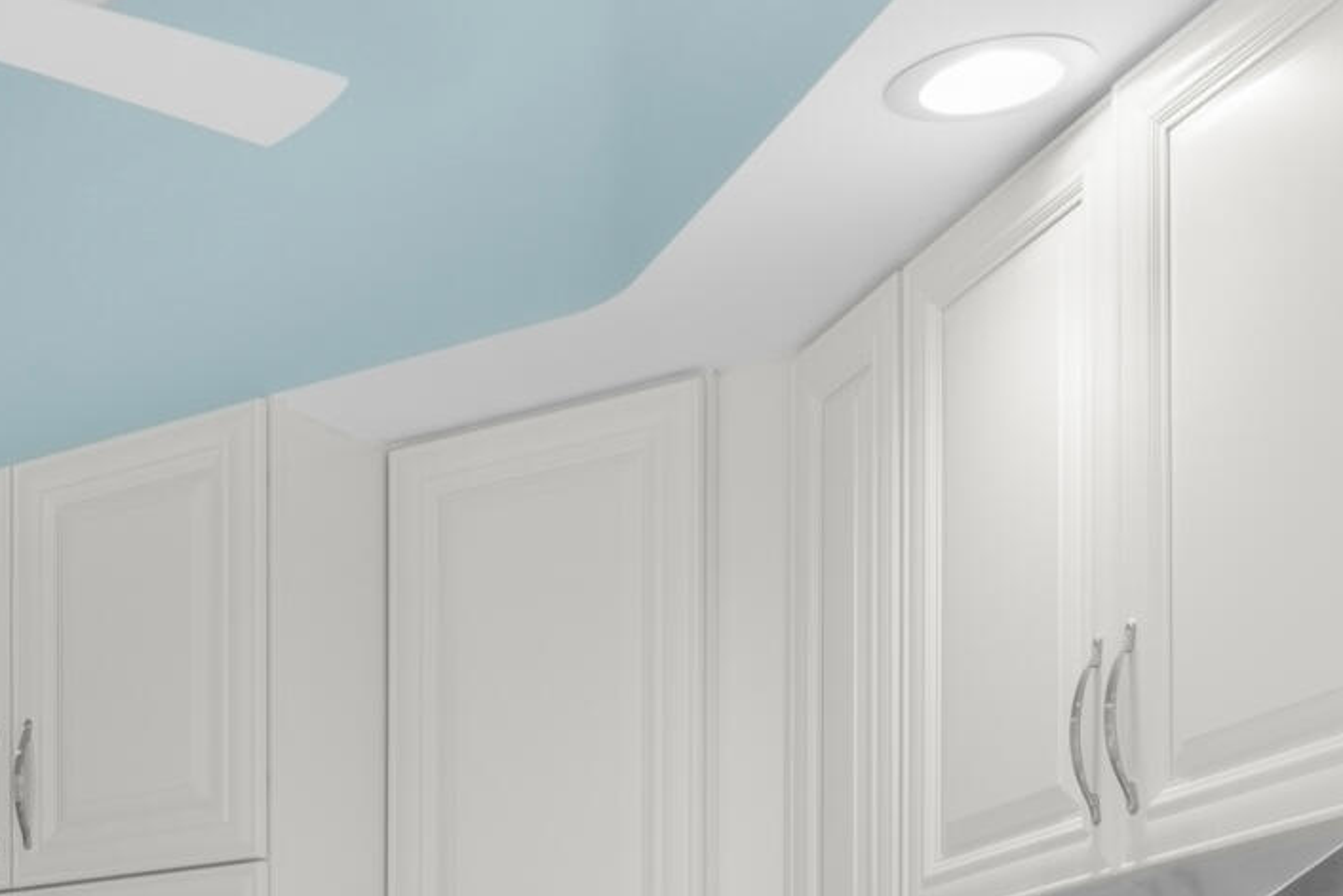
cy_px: 1263
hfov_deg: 26.8
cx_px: -200
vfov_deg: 18.2
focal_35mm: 68
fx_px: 2537
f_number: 11
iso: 500
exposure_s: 1/5
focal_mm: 16
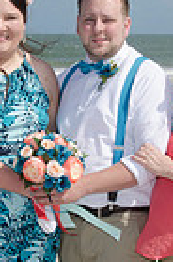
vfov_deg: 16.3
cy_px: 145
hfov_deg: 10.8
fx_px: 913
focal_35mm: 126
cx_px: 56
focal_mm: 26
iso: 100
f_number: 10
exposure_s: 1/250
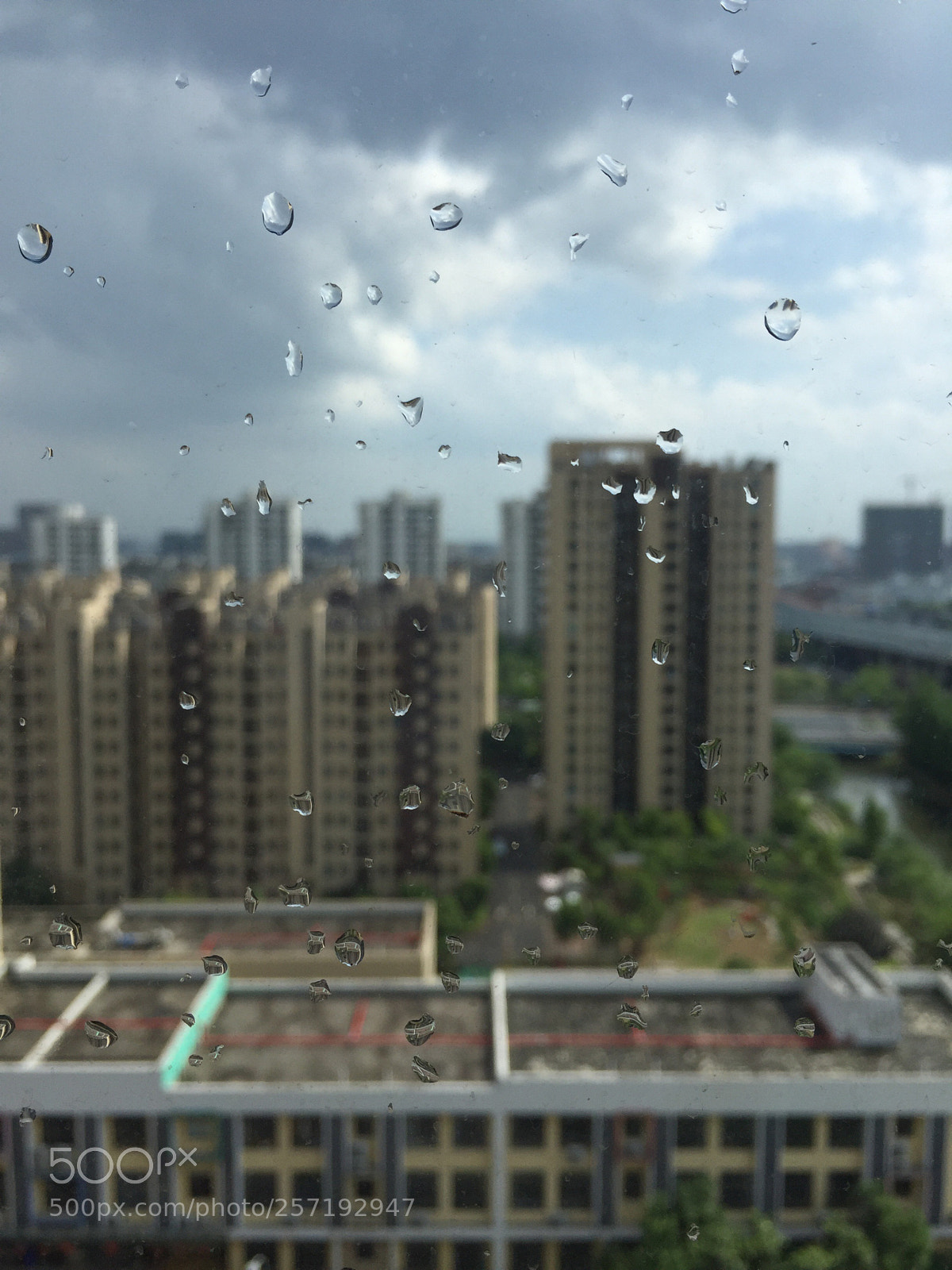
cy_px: 635
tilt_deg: -3.8
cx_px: 476
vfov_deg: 61.7
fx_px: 1063
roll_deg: -0.8
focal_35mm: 29
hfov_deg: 48.2
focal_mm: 4.15
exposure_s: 1/1799
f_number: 2.2
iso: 32
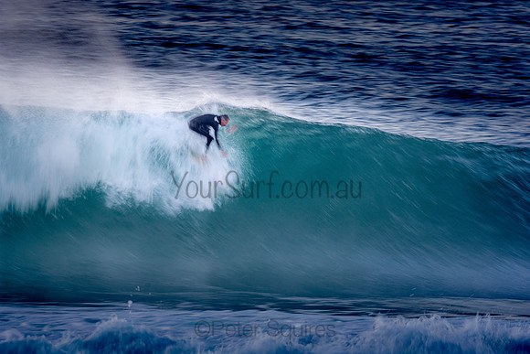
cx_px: 265
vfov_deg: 1.8
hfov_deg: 2.7
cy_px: 177
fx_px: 11044
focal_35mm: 750
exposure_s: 1/20
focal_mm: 500
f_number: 10
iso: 100
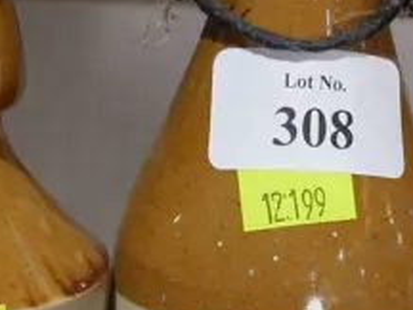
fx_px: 1921
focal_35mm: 161
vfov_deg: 9.1
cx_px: 319
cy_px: 332
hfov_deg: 12.2
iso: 320
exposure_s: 1/60
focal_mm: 17
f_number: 4
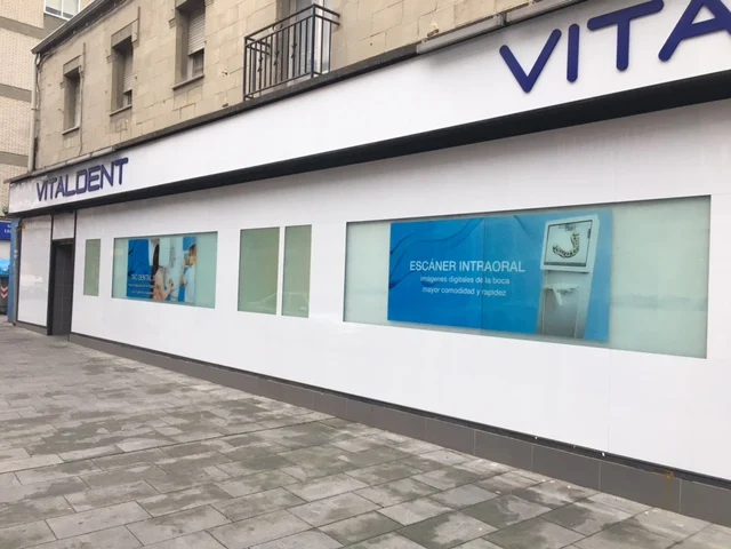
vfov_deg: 48.2
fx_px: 612
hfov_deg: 61.7
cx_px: 366
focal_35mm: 29
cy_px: 274
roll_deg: -2.9
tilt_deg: +0.9
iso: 25
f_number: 2.2
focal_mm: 4.15
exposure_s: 1/33
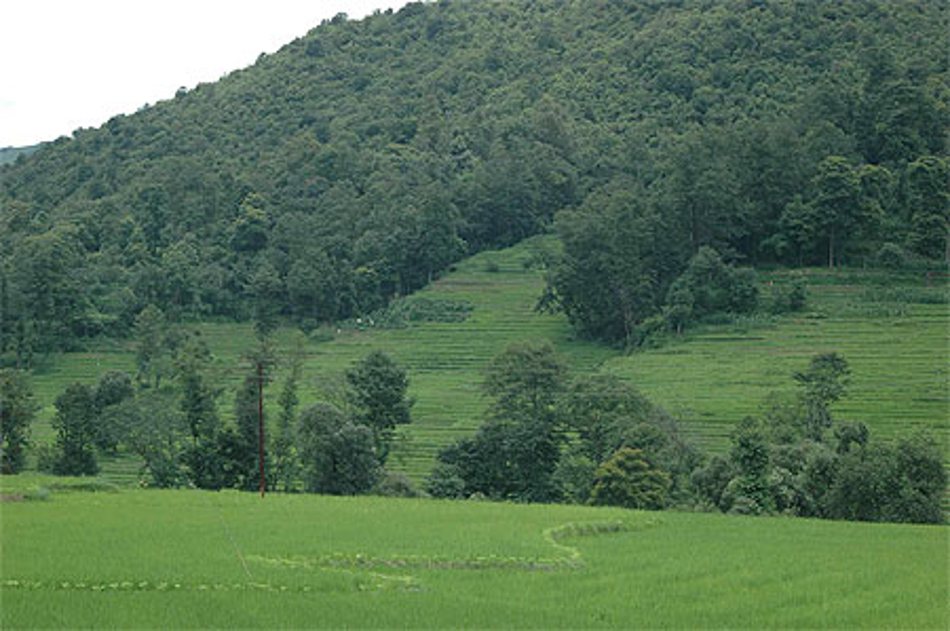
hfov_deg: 19.5
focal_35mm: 105
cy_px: 316
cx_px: 475
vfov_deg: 13.0
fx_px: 2768
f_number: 8
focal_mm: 70
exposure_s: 1/250
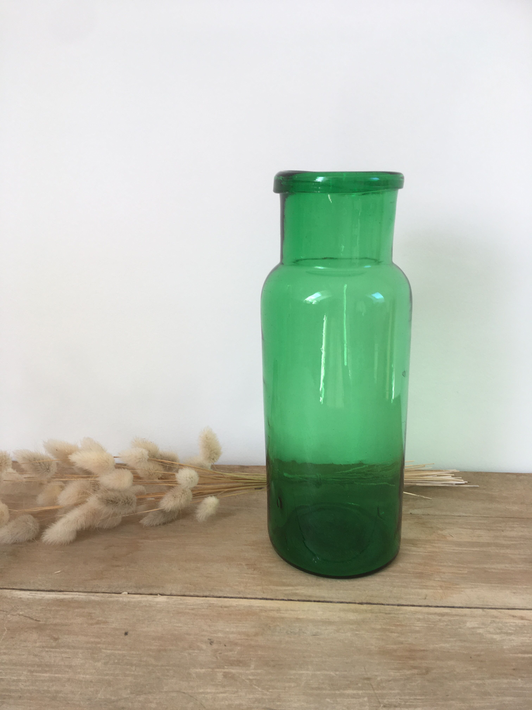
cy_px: 355
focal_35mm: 29
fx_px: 594
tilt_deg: -14.2
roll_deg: -0.8
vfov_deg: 61.7
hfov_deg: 48.2
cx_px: 266
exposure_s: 1/50
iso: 25
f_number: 2.2
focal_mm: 4.15
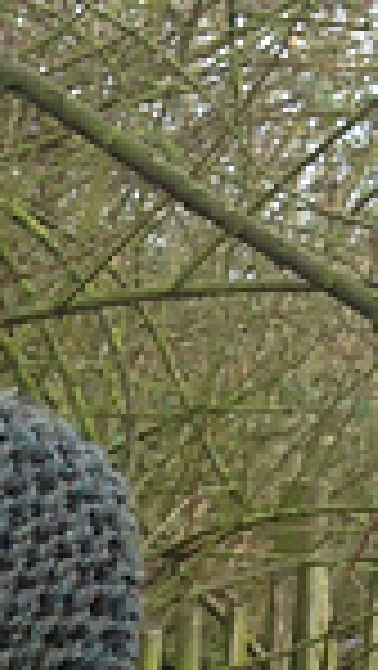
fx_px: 2900
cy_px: 967
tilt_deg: -11.8
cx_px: -518
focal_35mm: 163
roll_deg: -1.9
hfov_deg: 7.0
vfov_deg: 12.6
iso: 50
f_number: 2.4
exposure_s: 1/130
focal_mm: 4.28
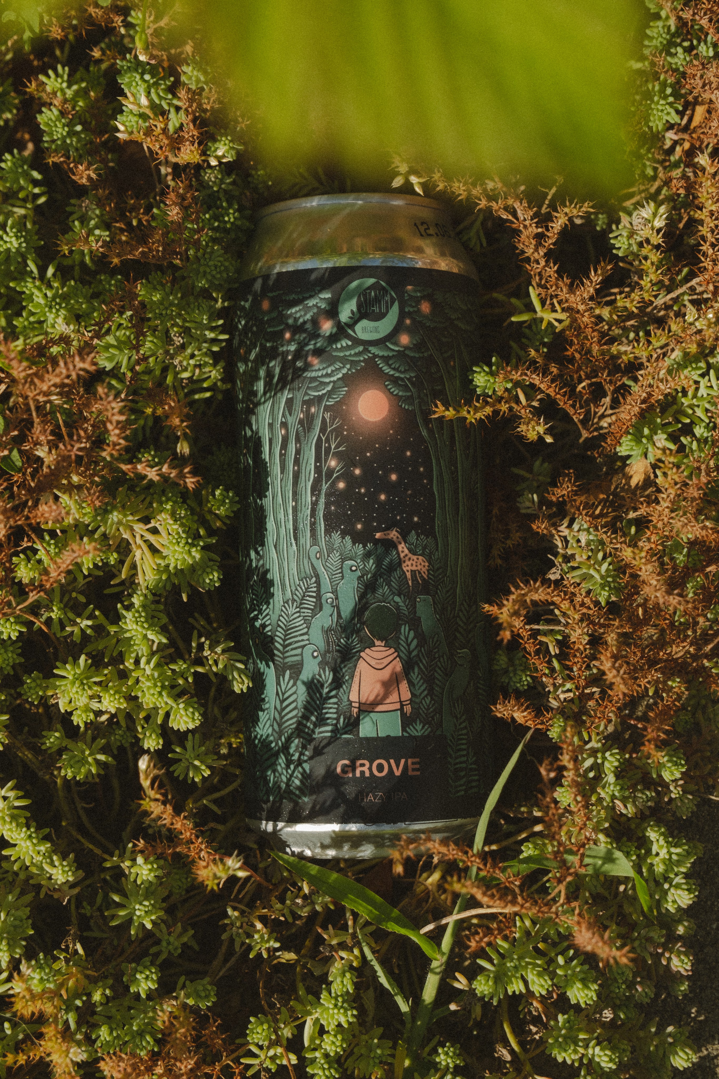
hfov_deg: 20.9
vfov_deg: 31.0
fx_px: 1947
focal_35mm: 65
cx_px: 360
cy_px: 540
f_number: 6.4
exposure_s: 1/180
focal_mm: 43.2
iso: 100
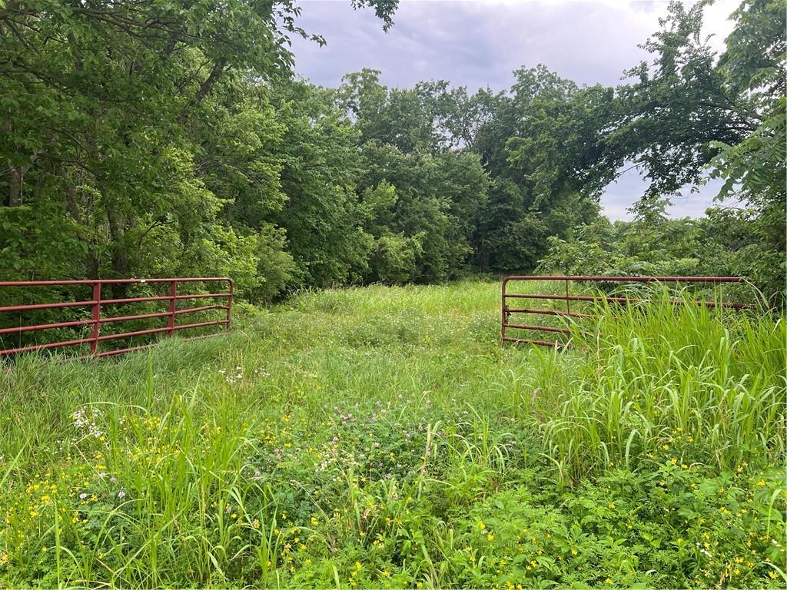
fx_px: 591
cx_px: 394
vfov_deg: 53.1
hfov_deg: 67.3
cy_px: 295
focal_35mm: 26
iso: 50
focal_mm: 5.7
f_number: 1.5
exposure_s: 1/526
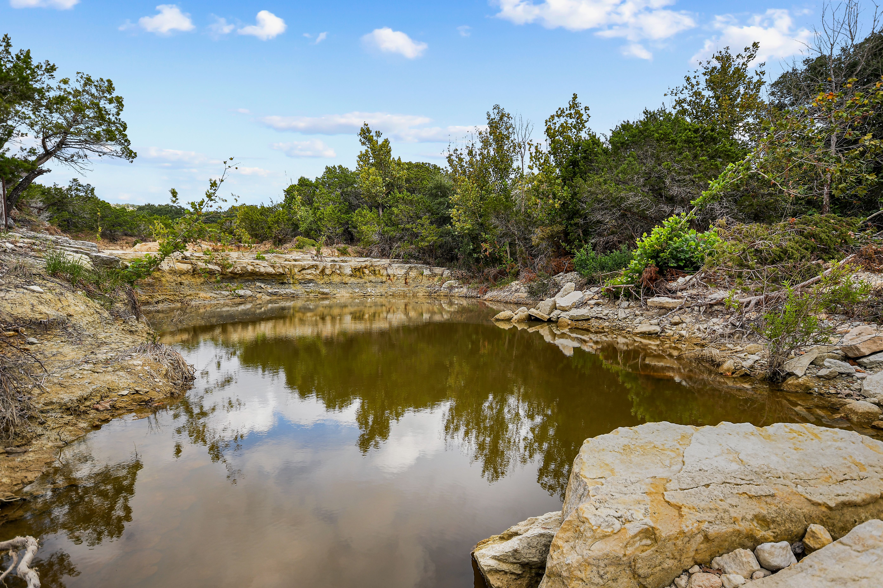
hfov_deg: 85.4
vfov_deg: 63.2
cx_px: 442
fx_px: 478
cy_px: 294
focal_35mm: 20
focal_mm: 13
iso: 125
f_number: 5.6
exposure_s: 1/30
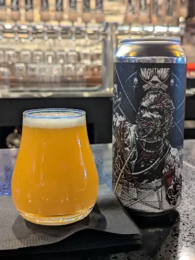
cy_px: 130
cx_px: 98
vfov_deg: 39.6
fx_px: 360
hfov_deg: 30.3
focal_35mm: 48
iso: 264
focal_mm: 6.81
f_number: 1.85
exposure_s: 1/20
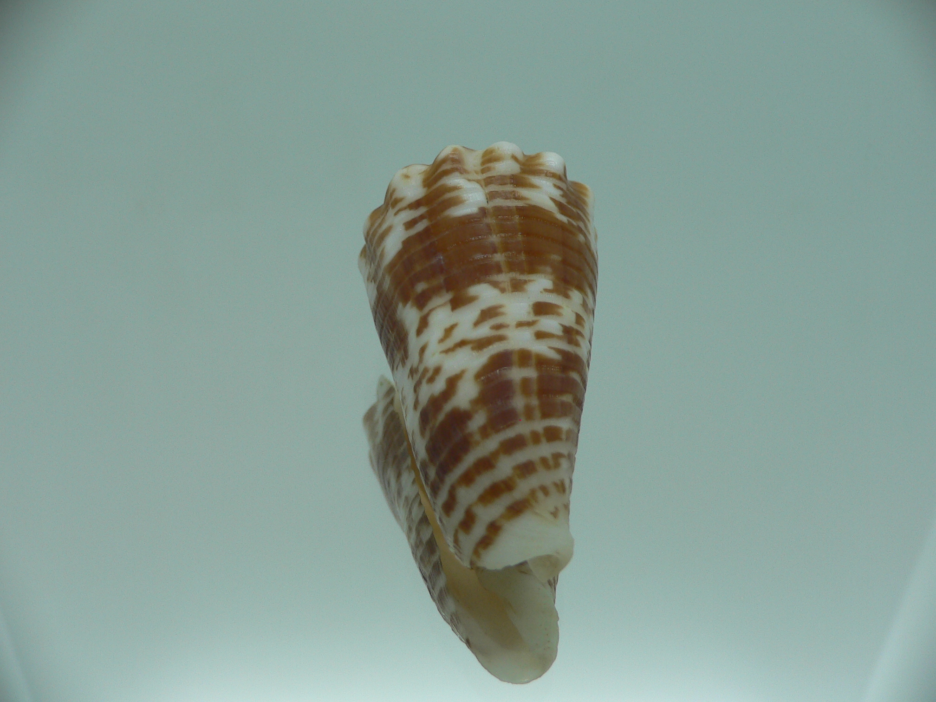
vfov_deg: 40.7
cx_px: 468
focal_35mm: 35
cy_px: 351
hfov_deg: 52.6
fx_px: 946
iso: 80
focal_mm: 4.6
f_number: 2.8
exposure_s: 1/60
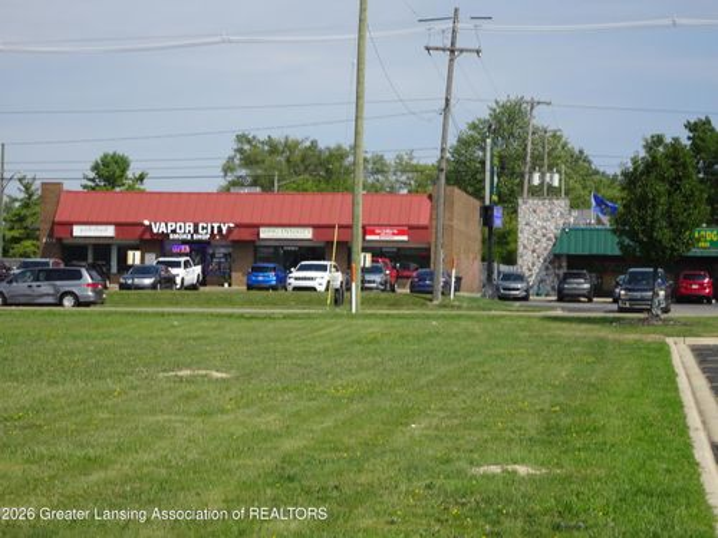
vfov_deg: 17.4
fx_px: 1763
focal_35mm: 85
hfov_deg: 23.0
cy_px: 269
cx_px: 359
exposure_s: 1/500
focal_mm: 14.54
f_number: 5
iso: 80
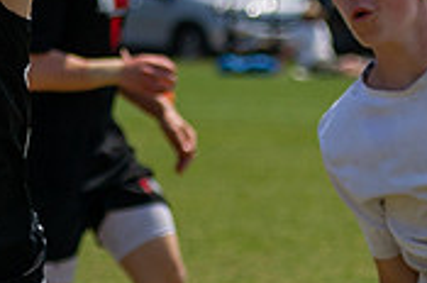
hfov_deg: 3.0
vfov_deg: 2.0
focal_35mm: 697
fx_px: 8252
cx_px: -108
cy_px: 76
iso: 220
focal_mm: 110
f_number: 4
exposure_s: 1/3200
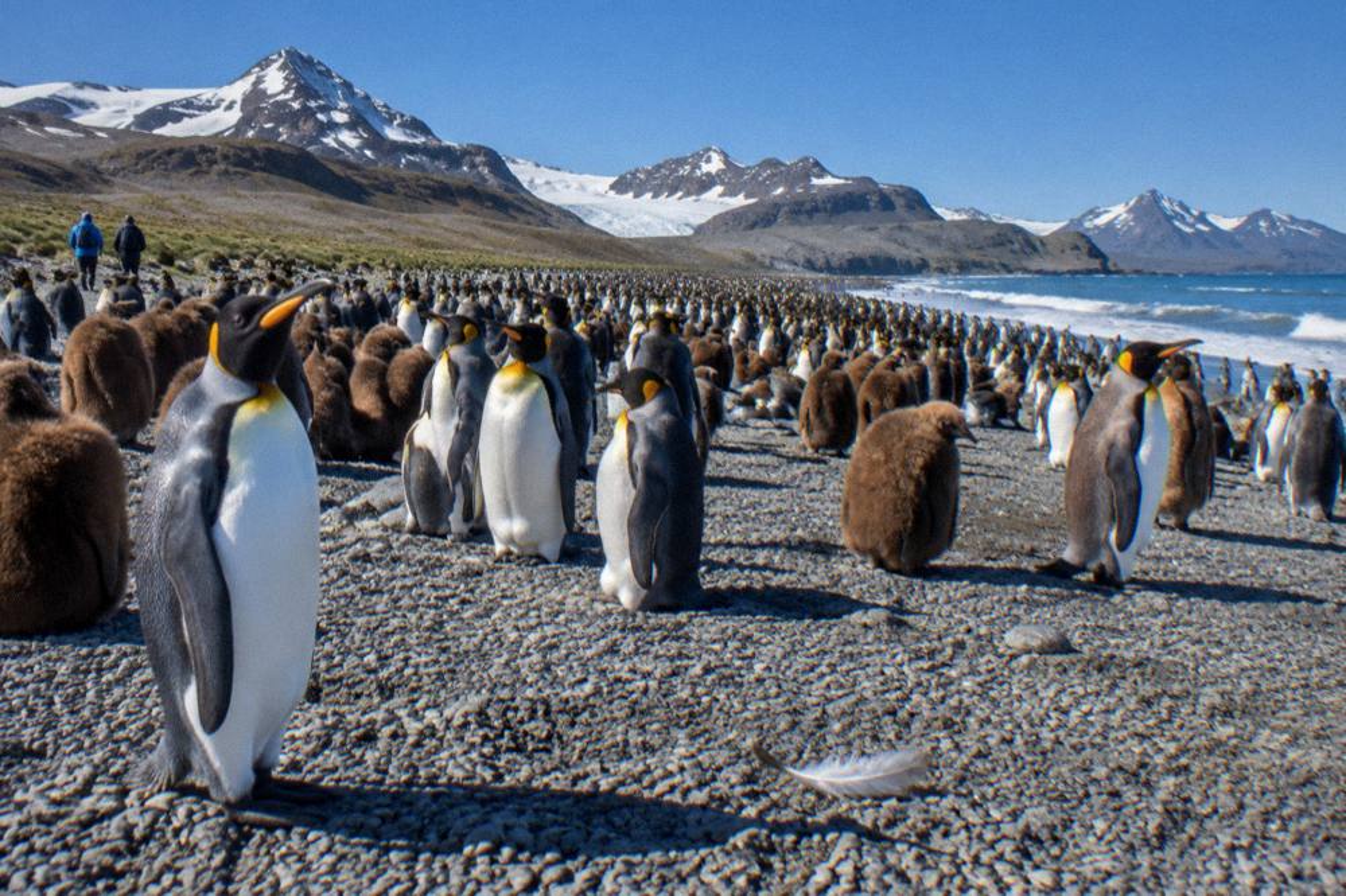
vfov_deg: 37.8
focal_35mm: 35
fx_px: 1308
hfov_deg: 54.5
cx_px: 673
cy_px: 448
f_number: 6.3
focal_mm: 35
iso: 200
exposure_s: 1/320
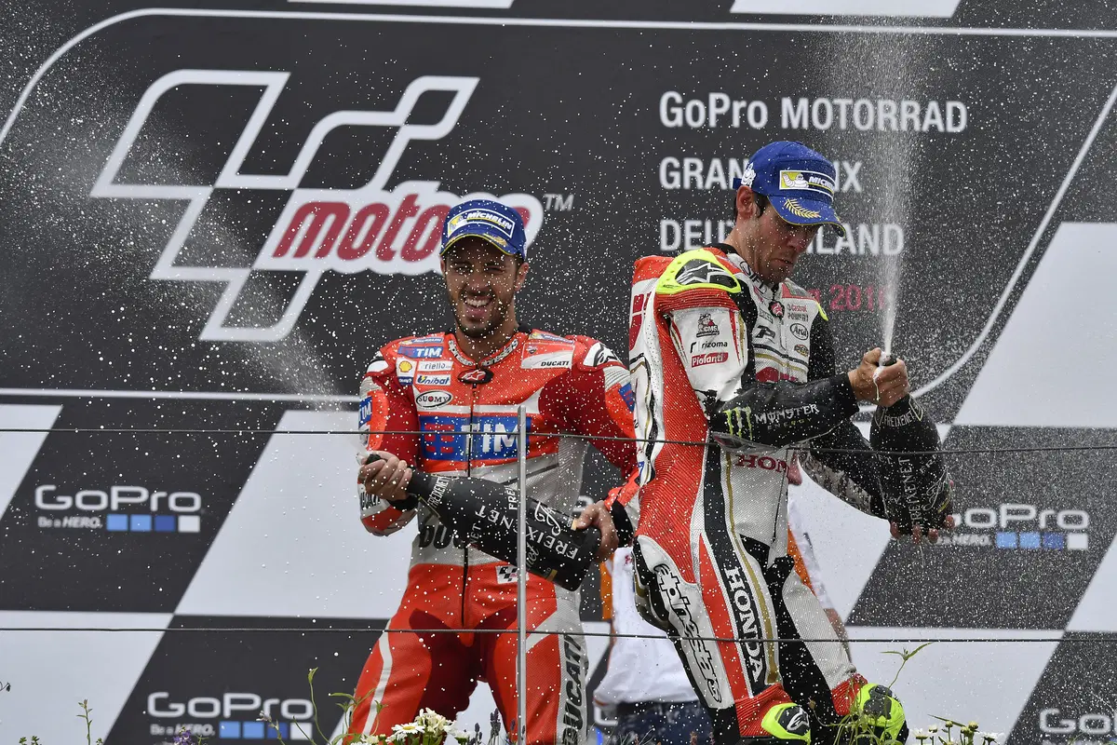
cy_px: 372
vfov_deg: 2.3
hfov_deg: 3.4
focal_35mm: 600
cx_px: 558
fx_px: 18615
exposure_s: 1/2000
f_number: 6.3
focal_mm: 400
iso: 400
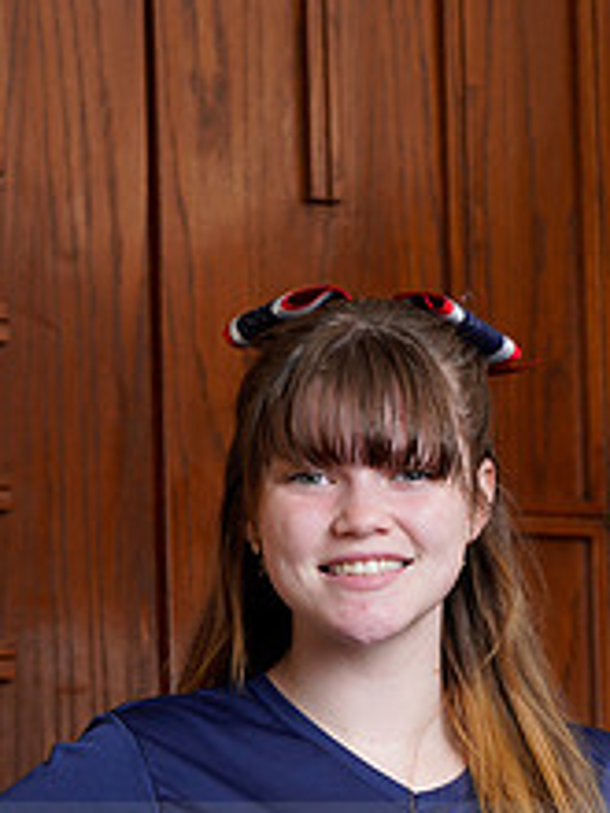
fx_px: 5052
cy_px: 854
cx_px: 314
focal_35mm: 215
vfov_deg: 9.1
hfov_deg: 6.9
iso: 200
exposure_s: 1/250
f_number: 5.6
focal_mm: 85
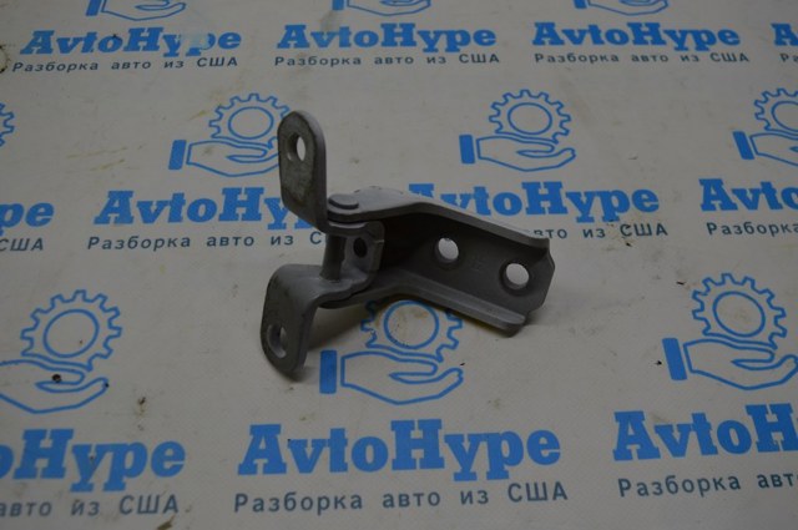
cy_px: 265
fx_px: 731
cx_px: 399
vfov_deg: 39.9
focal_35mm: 33
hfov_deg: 57.3
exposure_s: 1/60
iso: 125
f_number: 5.6
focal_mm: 22
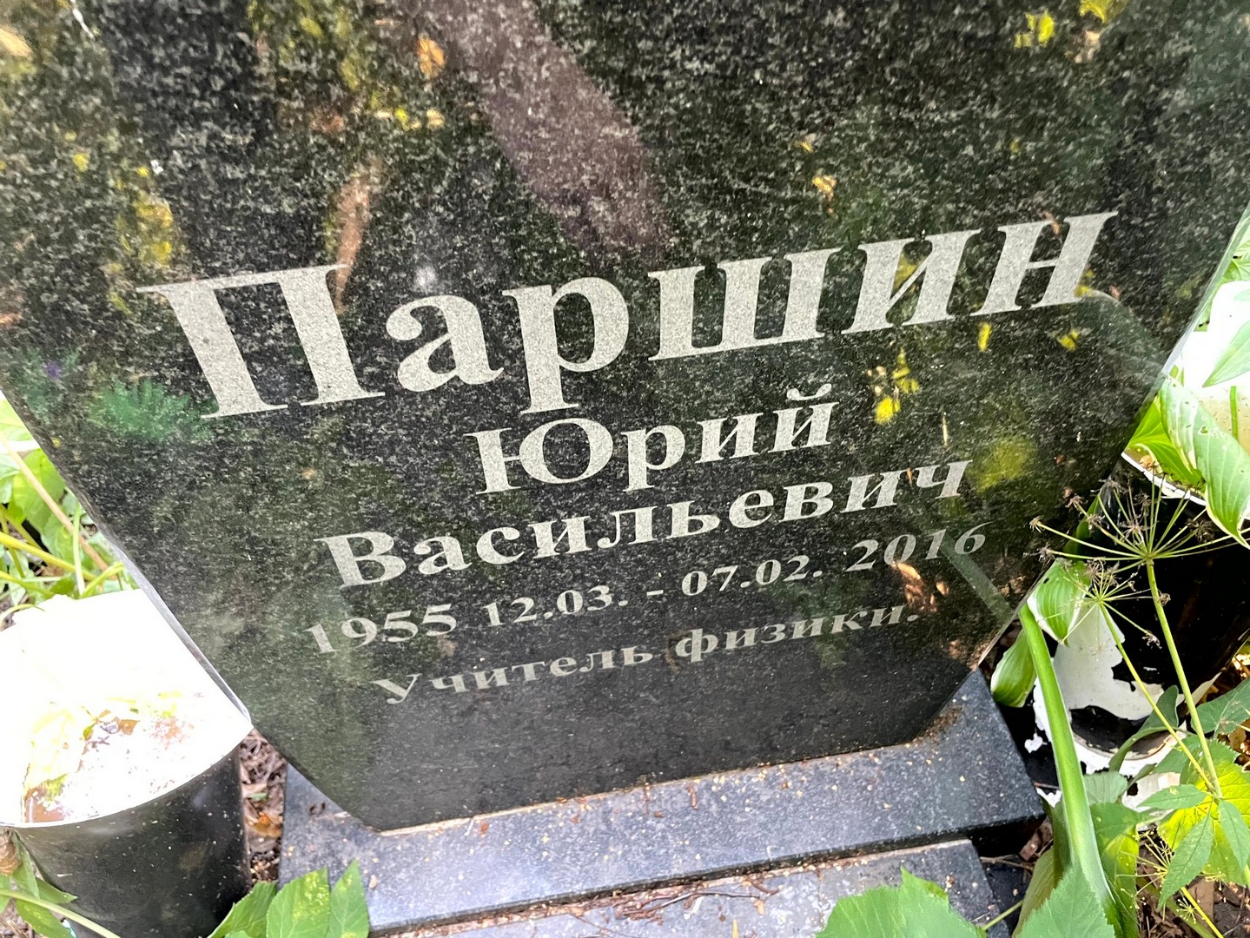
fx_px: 939
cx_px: 625
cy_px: 469
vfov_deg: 53.1
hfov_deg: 67.3
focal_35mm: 26
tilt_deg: -50.4
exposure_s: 1/48
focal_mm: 4.2
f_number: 1.6
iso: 500
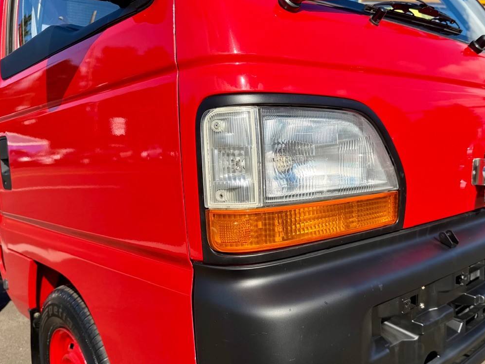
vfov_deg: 45.3
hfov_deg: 58.2
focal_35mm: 31
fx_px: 434
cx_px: 273
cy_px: 210
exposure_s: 1/3759
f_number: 1.78
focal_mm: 6.76
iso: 80
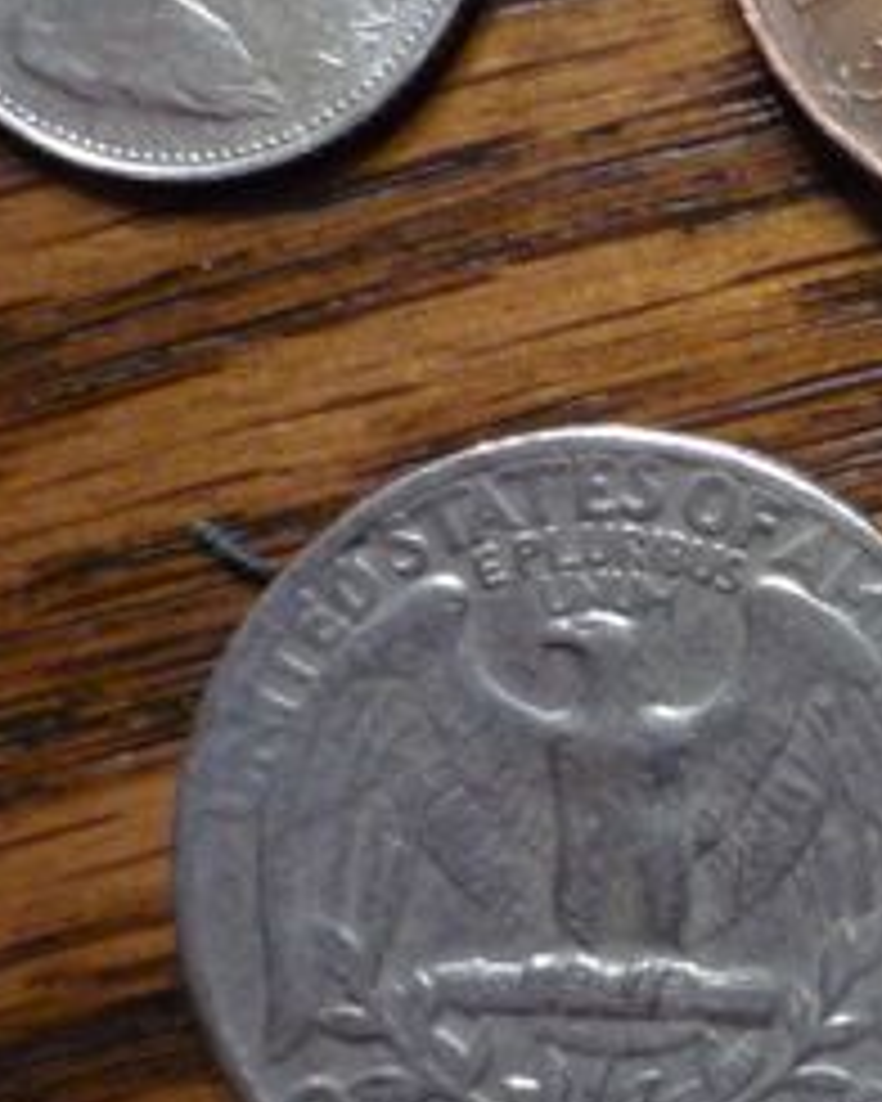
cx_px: 1166
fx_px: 2578
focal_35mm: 79
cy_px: 418
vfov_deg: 24.1
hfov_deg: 18.1
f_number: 2.8
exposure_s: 1/15
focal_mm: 5.5
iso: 400
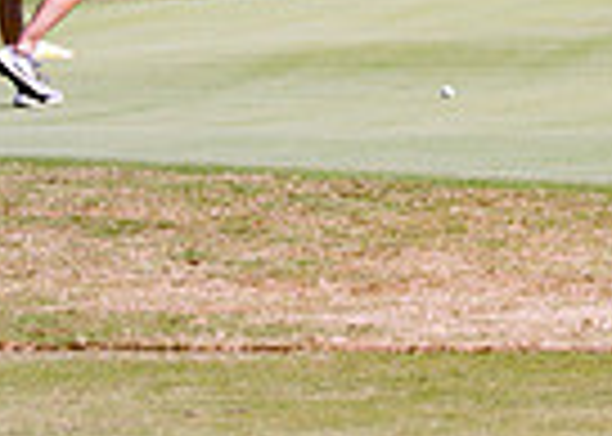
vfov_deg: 2.4
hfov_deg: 3.4
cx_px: 638
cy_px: -67
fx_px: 10371
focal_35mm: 597
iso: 100
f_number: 2.8
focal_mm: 116
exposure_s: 1/1600
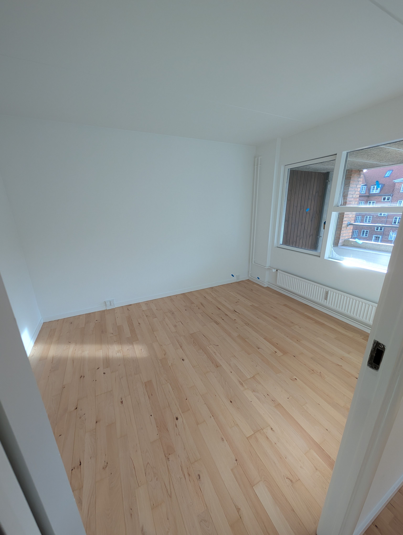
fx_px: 186
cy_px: 268
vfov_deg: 110.5
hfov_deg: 94.6
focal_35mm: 12
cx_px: 202
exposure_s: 1/125
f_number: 1.7
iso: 70
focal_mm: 2.02
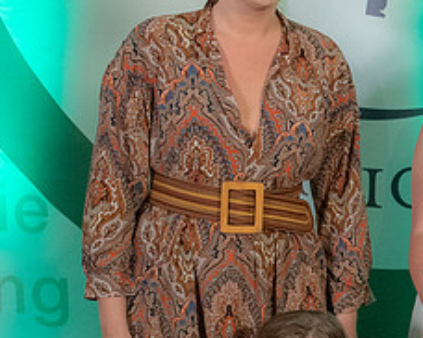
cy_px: 182
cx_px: 548
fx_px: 1151
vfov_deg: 16.7
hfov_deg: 19.3
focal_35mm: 92
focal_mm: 19
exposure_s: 1/160
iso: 2500
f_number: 4
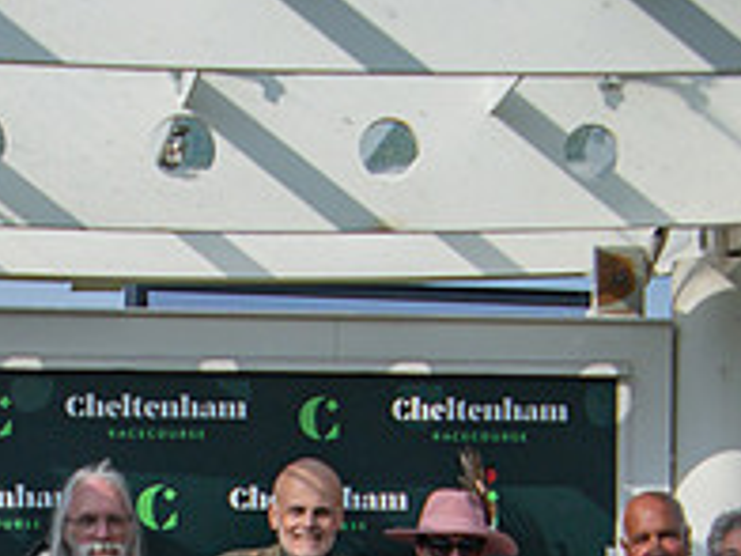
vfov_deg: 10.0
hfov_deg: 13.6
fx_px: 3104
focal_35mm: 145
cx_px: 232
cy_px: 801
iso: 80
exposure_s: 1/2000
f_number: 4
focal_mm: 20
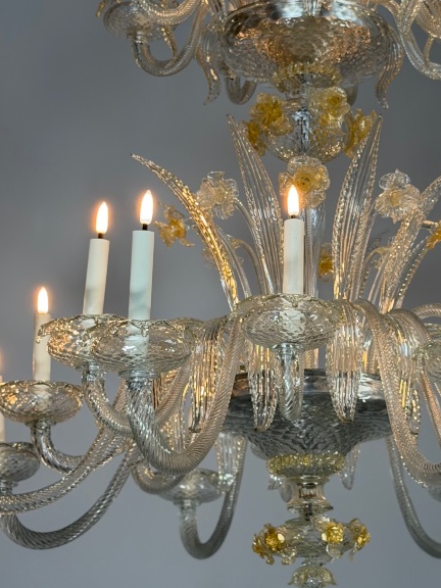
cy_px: 231
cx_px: 317
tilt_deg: +16.4
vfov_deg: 19.6
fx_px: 1699
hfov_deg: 14.7
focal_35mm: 100
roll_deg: +1.1
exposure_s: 1/100
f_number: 1.78
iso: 64
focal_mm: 6.76
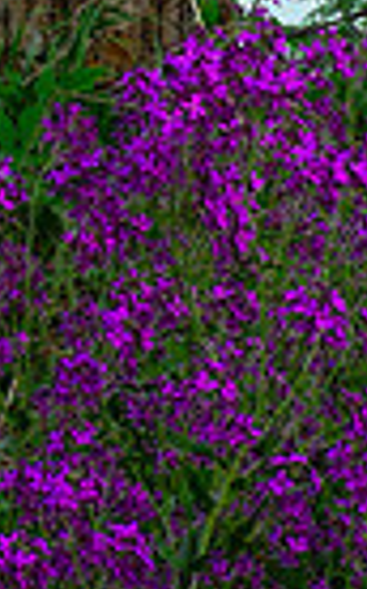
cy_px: -132
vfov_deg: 3.1
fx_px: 10803
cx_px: 224
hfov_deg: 1.9
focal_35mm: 674
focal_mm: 135
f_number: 22
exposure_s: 1/200
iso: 1000
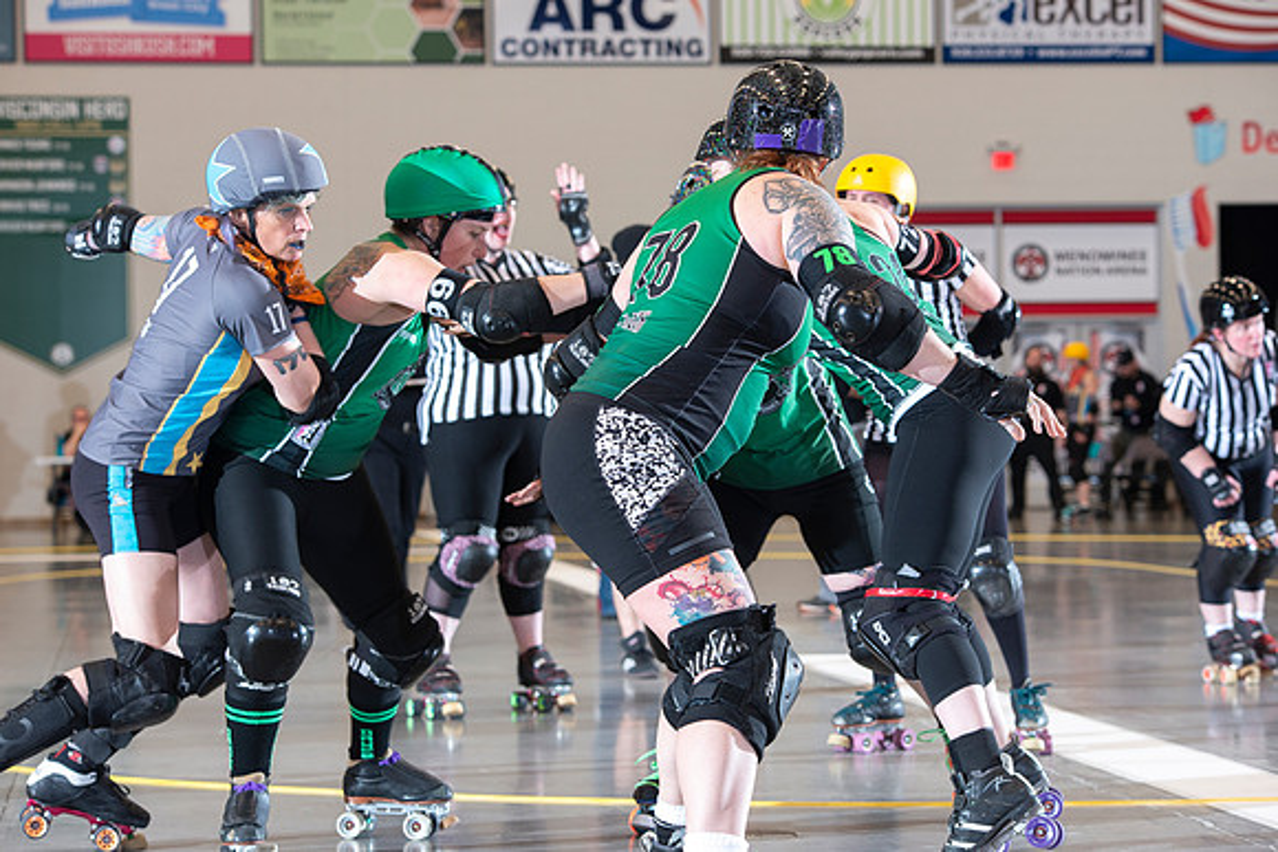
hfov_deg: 19.5
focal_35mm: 105
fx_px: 3728
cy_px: 426
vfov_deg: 13.0
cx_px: 639
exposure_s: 1/160
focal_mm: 105
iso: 640
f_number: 5.6
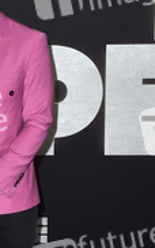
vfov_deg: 19.3
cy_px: 191
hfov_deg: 12.0
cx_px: -22
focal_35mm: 107
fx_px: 725
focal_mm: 48
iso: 400
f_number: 6.3
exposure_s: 1/250
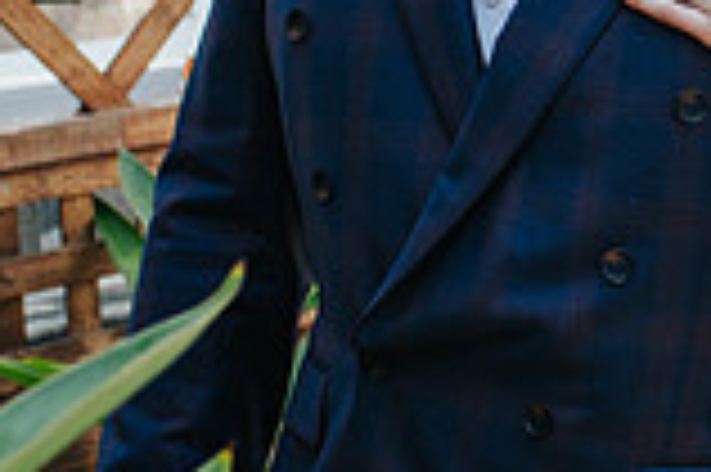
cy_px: -58
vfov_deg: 10.4
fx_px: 2565
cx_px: 747
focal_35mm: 130
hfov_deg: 15.4
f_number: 3.5
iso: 320
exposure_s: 1/640
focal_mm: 35
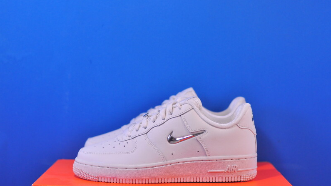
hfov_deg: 26.9
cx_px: 165
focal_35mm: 79
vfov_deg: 15.3
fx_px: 693
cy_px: 98
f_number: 2.5
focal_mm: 50
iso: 250
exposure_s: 1/320
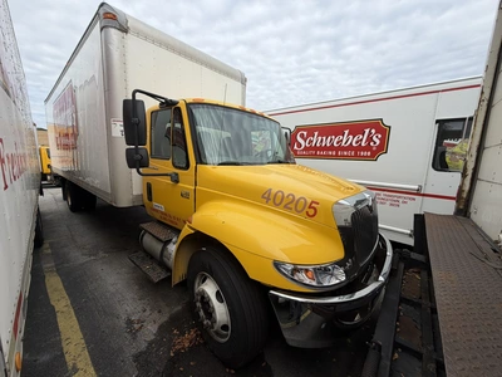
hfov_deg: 102.1
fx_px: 203
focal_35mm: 14
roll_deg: -1.5
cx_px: 251
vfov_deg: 85.7
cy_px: 188
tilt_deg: -11.1
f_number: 2.2
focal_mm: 2.22
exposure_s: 1/770
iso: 32
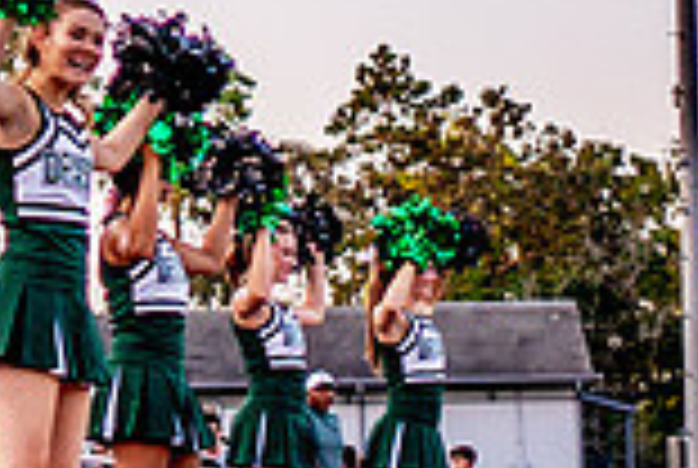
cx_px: -513
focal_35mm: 194
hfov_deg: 10.1
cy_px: 263
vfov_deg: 7.1
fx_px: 3769
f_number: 2.4
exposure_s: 1/1500
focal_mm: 35
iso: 400
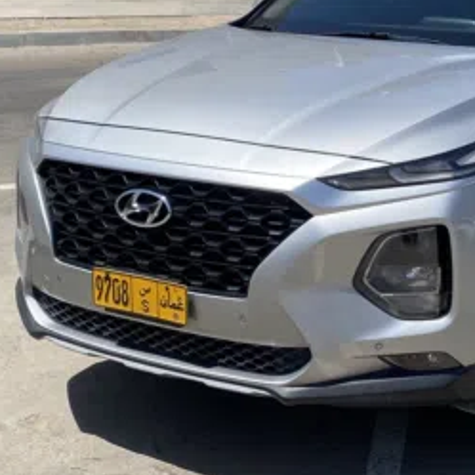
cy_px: 92
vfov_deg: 28.4
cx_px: 446
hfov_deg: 27.8
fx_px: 916
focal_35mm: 59
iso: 32
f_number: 1.8
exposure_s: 1/3401
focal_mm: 4.25
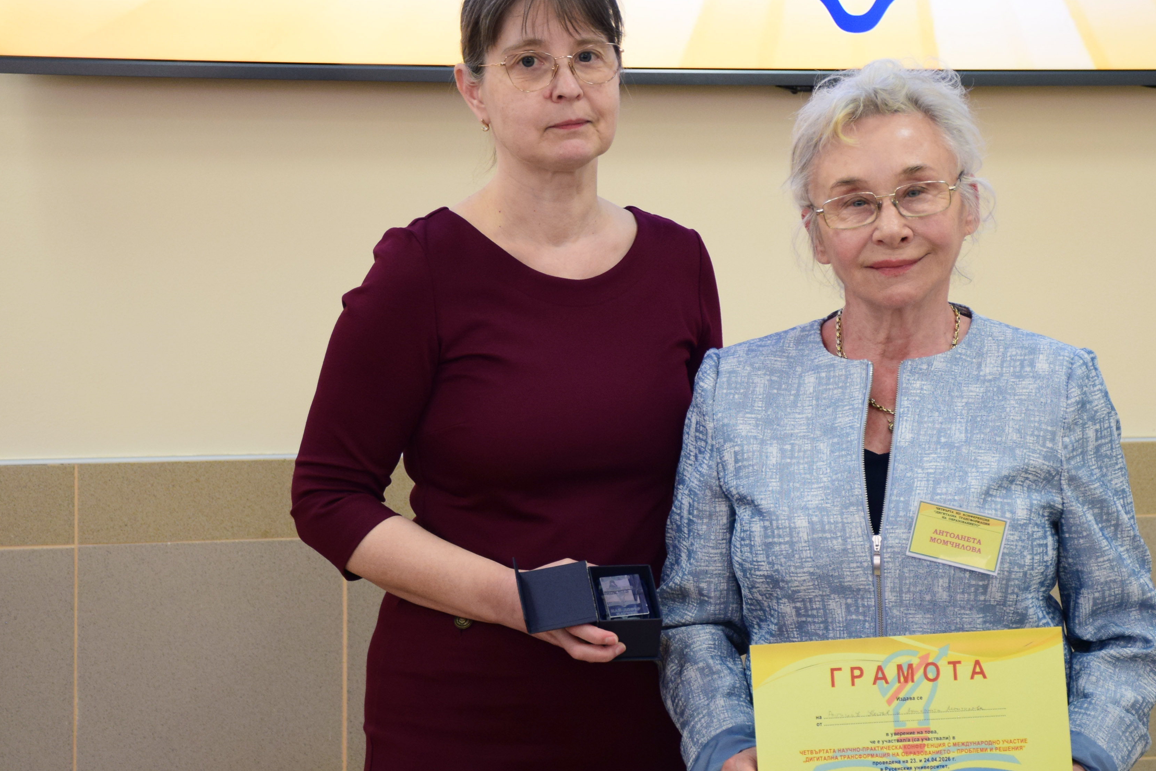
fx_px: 3372
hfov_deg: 19.4
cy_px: 386
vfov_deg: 13.0
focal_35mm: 105
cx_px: 696
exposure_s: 1/50
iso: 800
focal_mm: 52
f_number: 4.8
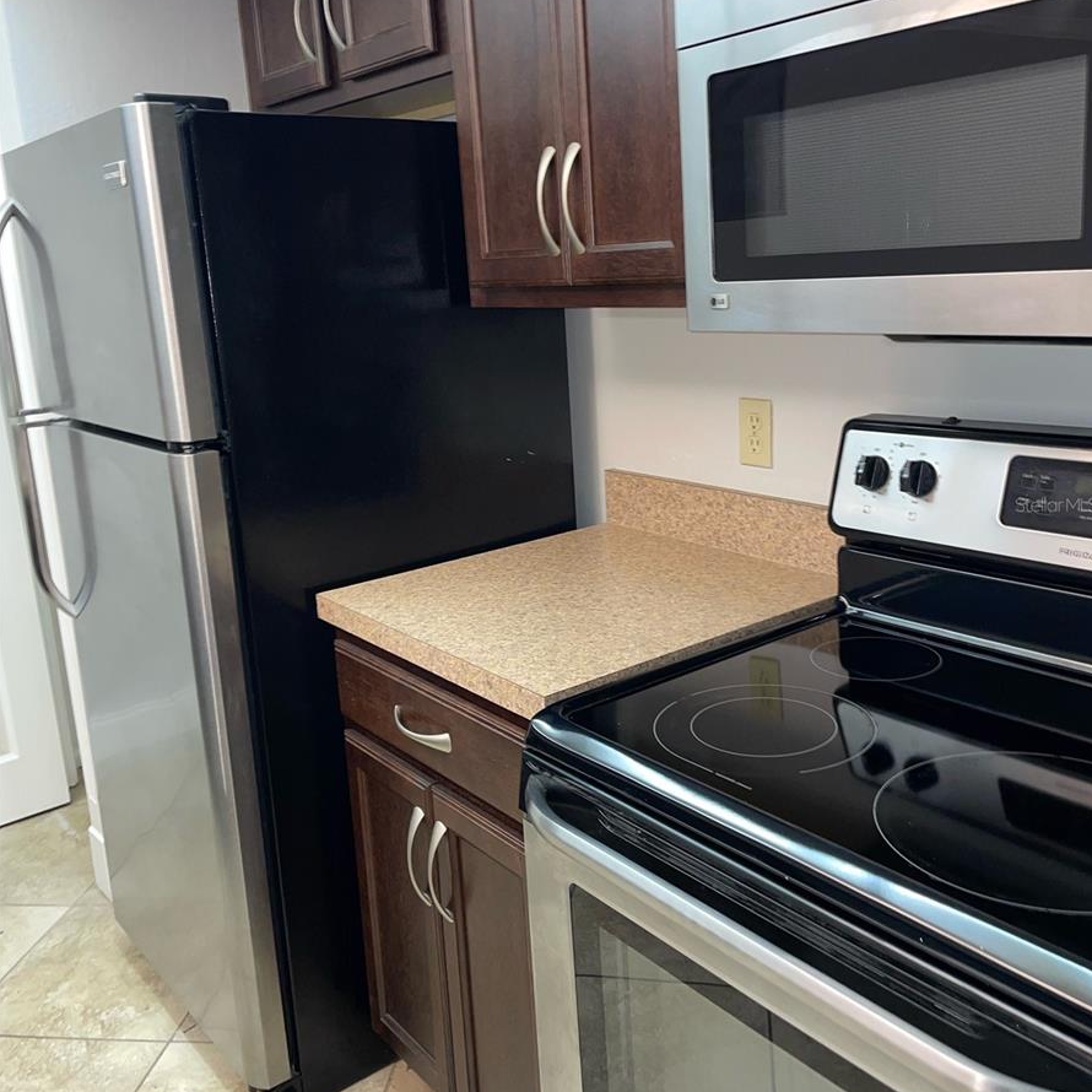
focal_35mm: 31
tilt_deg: -12.0
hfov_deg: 52.5
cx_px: 550
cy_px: 504
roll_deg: +3.3
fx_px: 1106
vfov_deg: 52.5
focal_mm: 4.2
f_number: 1.6
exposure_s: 1/15
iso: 50
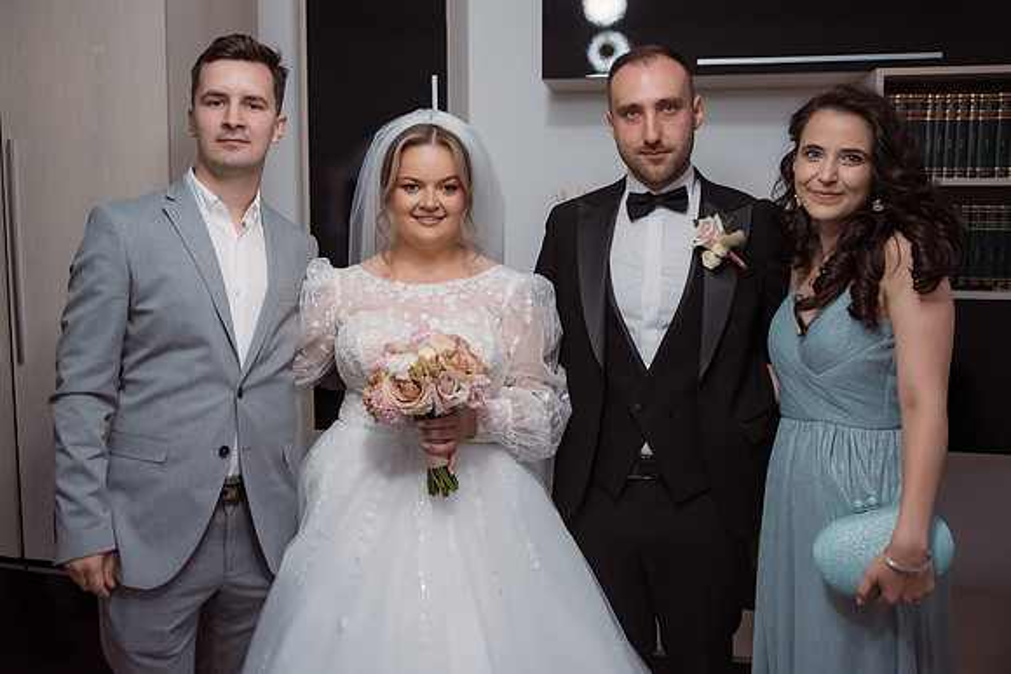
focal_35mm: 34
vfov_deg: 38.7
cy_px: 312
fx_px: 961
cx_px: 461
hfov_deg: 55.4
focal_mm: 31
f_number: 2.8
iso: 1600
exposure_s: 1/200
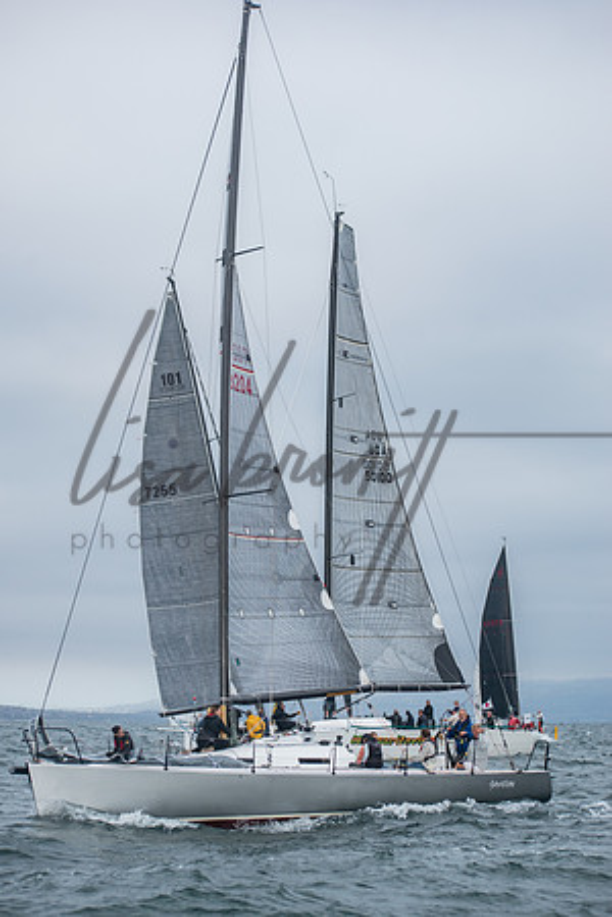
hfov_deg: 13.0
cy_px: 458
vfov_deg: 19.5
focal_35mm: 105
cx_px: 306
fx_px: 2677
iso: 400
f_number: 5.6
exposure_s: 1/640
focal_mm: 70
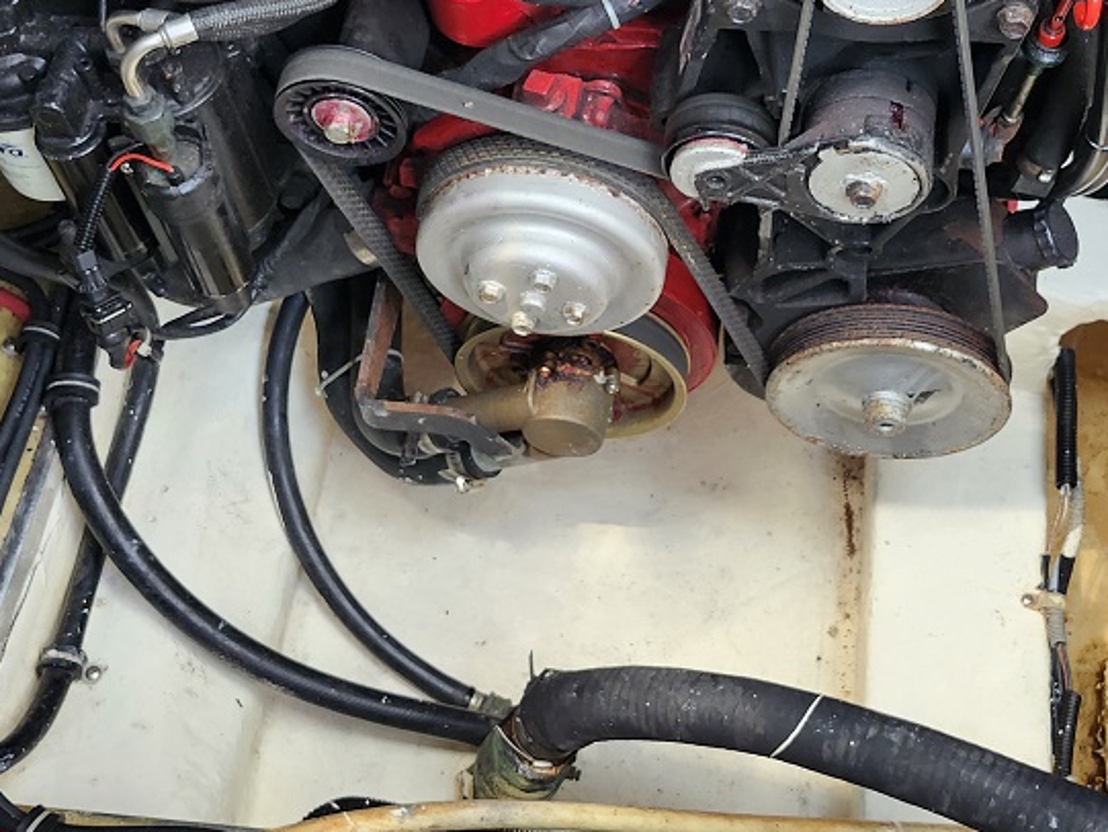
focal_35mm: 51
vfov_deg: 28.5
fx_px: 1633
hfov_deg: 37.3
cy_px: 330
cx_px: 682
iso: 200
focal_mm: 5.54
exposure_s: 1/120
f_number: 1.8
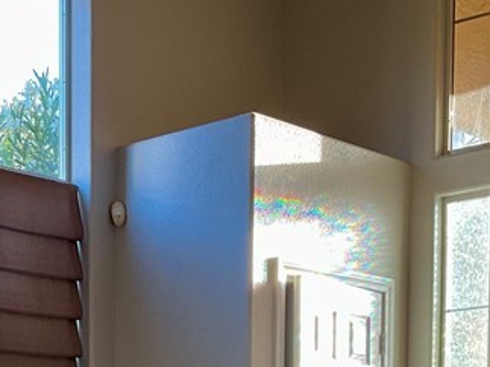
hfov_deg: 21.0
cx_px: 74
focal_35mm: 92
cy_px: 550
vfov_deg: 14.9
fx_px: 1302
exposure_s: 1/120
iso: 64
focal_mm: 3
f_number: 1.8
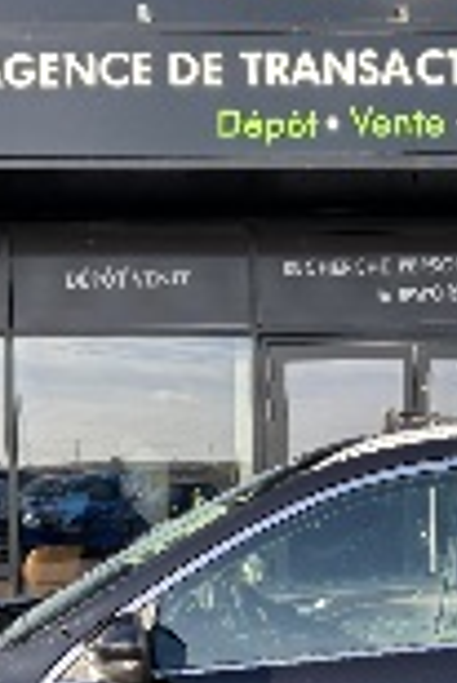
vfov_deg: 27.3
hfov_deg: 18.4
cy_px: 519
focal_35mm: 73
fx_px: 1387
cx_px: 413
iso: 50
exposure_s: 1/536
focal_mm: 5.96
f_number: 1.6
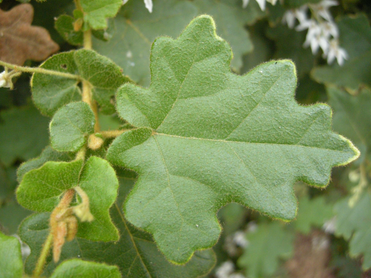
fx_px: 386
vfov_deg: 39.7
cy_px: 140
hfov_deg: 51.4
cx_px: 181
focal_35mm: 36
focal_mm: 7.5
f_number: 2.7
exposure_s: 1/62
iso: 400
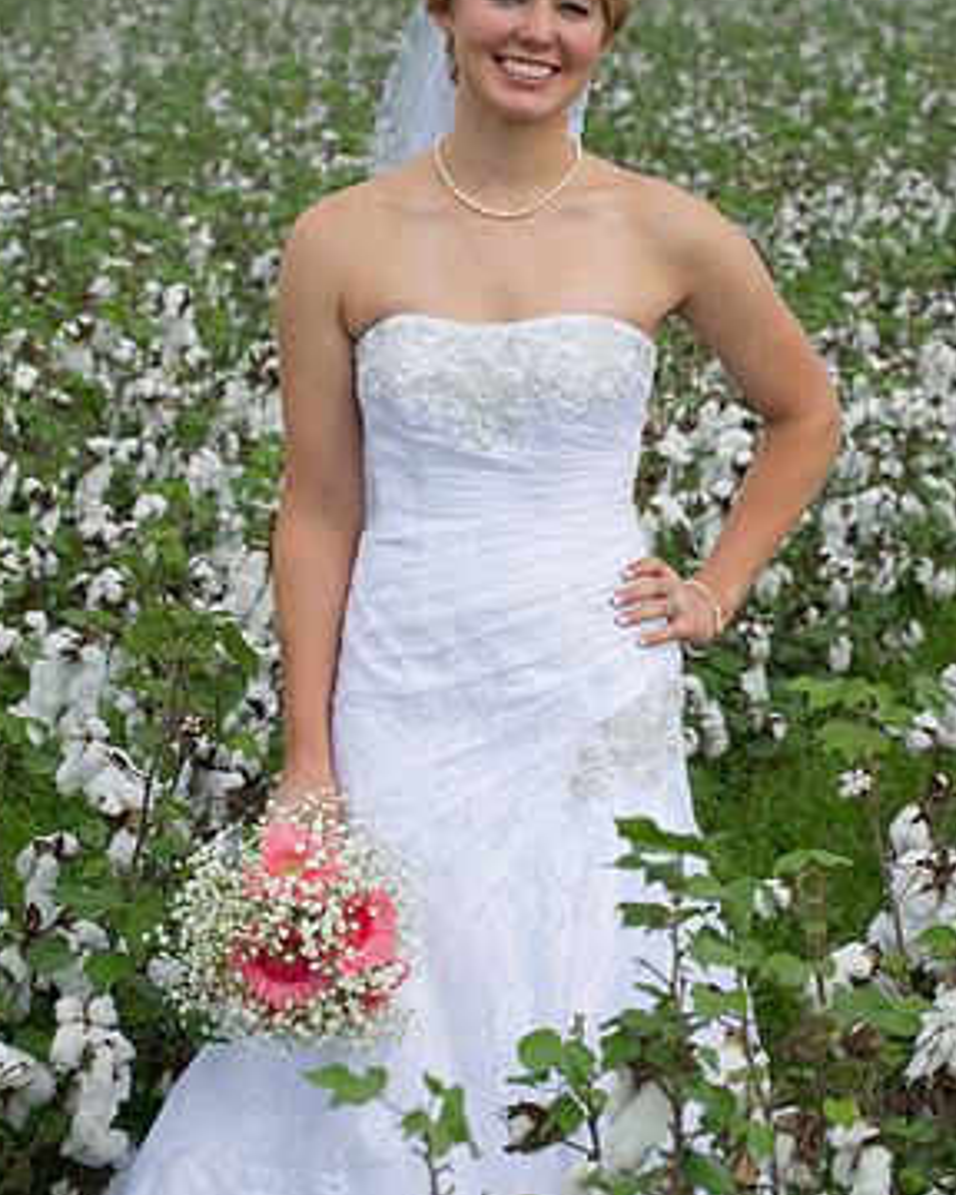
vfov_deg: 14.2
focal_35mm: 136
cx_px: 473
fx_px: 4810
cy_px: 561
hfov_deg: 11.4
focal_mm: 116
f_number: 8
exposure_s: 1/250
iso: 250
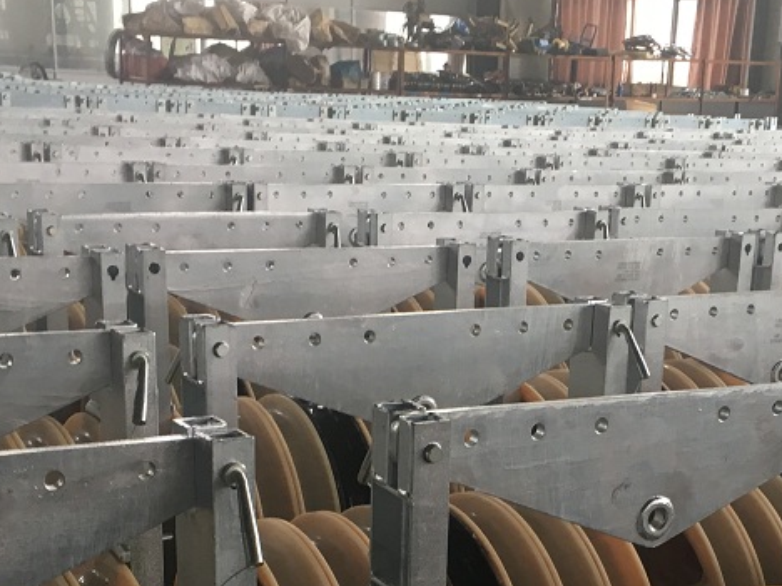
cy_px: 561
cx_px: 515
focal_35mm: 62
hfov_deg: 31.0
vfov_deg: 22.9
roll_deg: -2.1
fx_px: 1401
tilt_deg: -20.9
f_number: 2.2
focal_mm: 4.15
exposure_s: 1/33
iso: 100
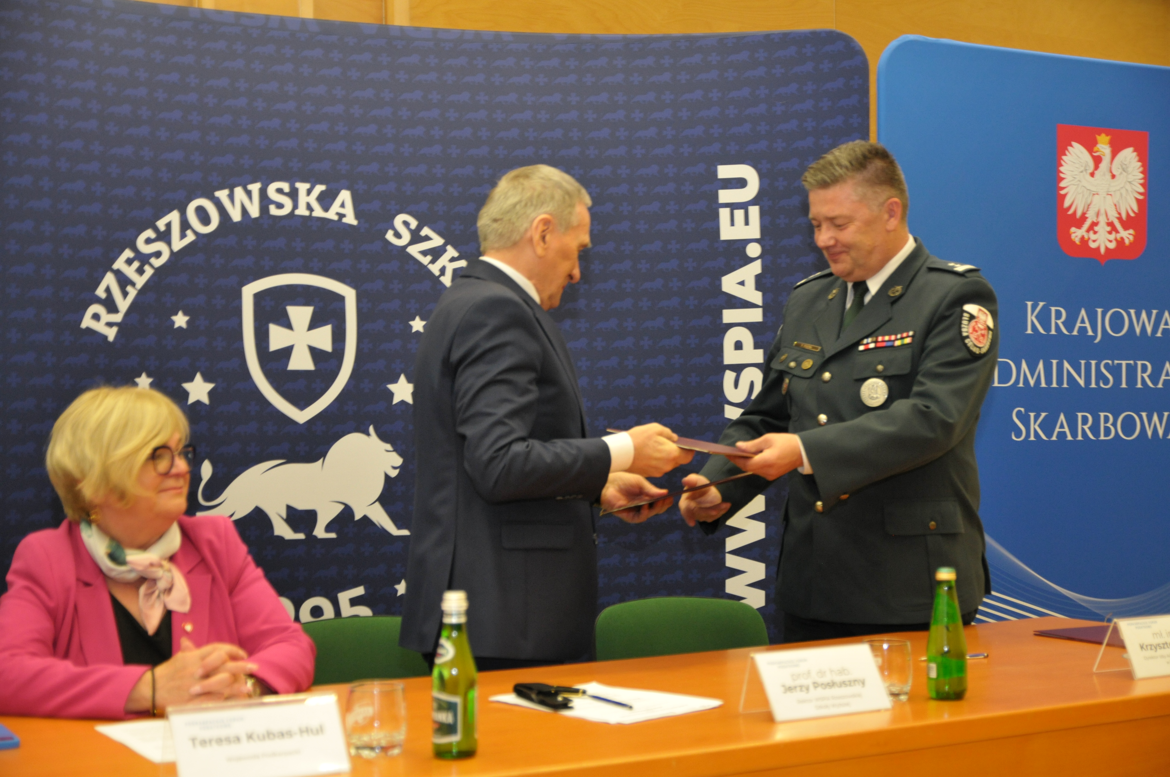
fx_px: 1704
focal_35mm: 52
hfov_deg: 37.9
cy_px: 388
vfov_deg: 25.7
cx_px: 585
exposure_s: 1/60
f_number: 3.2
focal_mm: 35
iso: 800
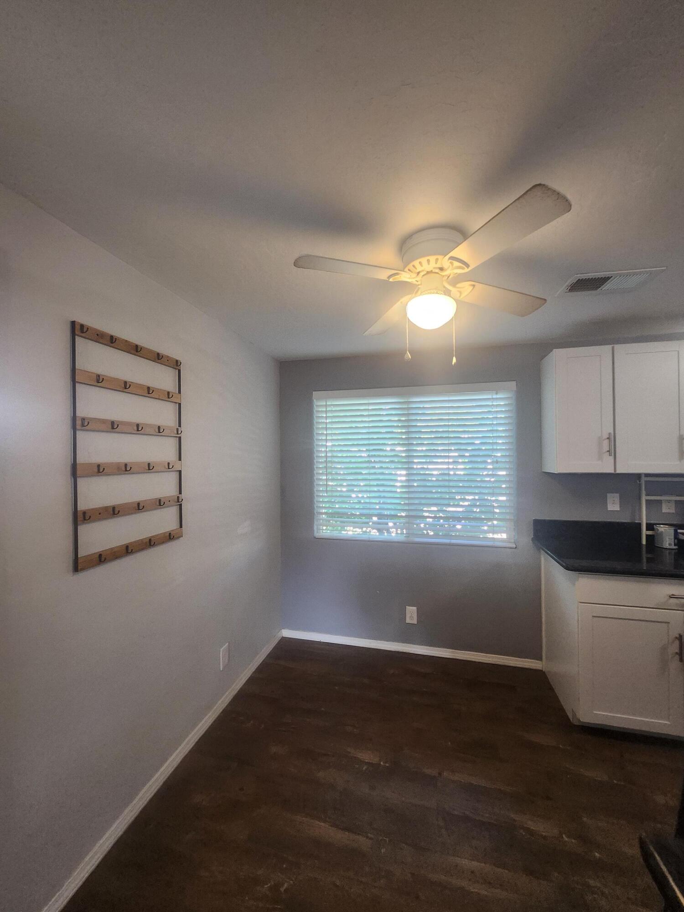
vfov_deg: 106.2
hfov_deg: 89.9
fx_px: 343
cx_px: 342
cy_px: 456
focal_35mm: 13
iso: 250
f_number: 2.2
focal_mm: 1.74
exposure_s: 1/60
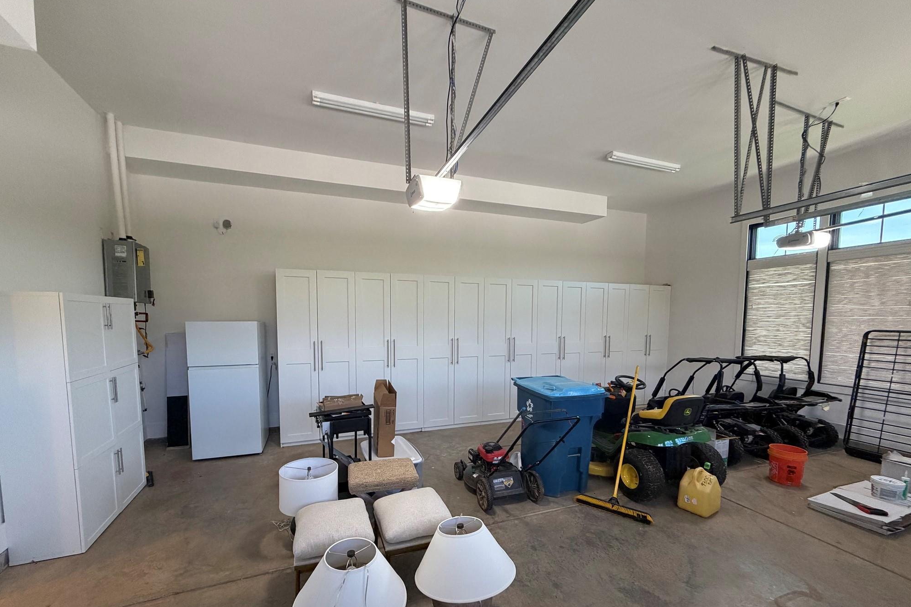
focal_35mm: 15
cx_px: 446
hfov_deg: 100.4
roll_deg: -0.3
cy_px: 346
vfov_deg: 76.9
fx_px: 380
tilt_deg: -3.3
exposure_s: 1/60
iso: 250
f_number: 2.2
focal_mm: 2.22
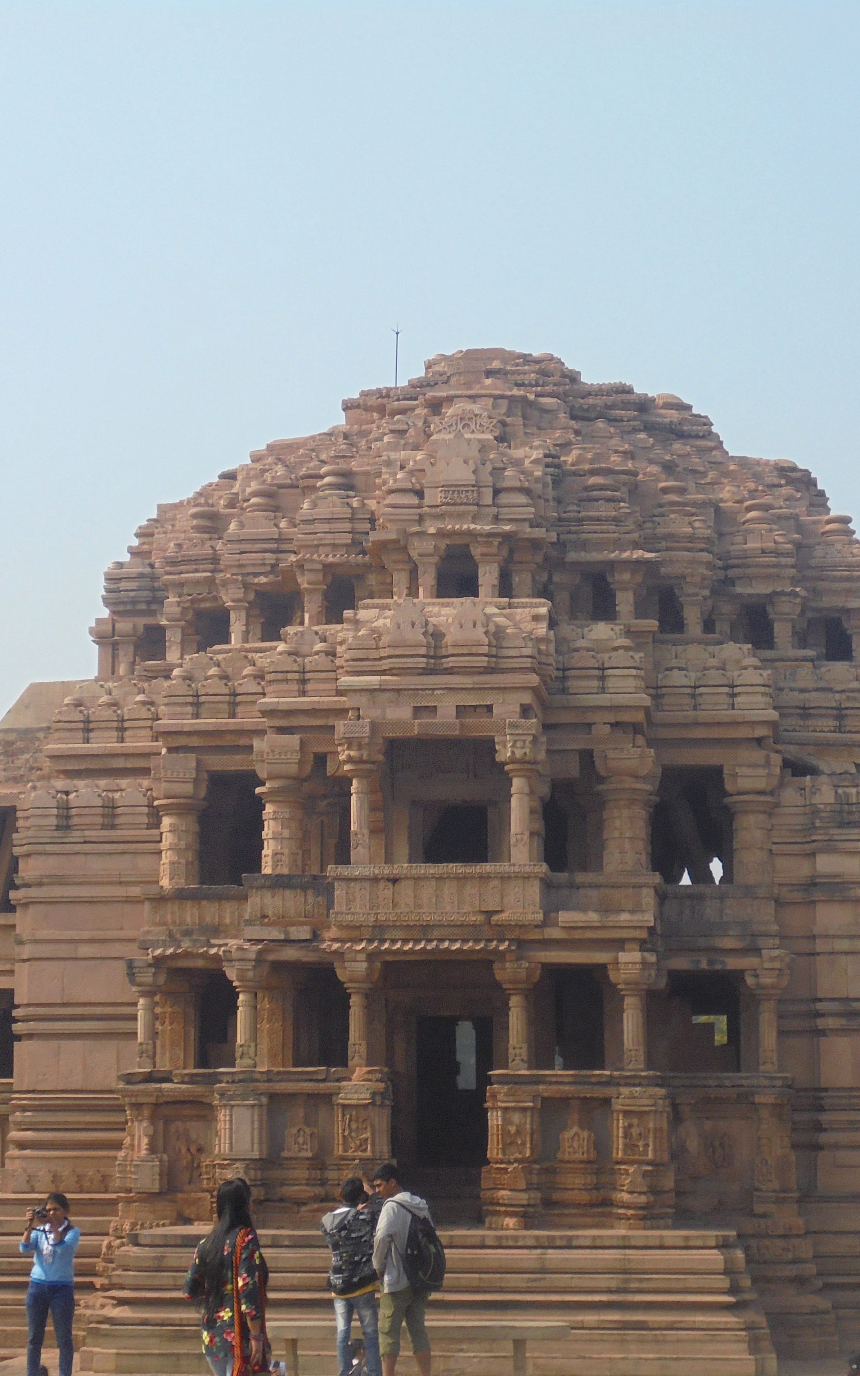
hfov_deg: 18.6
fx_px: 2625
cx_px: 402
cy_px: 689
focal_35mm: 70
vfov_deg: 29.4
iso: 100
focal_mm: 8.9
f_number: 4.8
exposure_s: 1/800
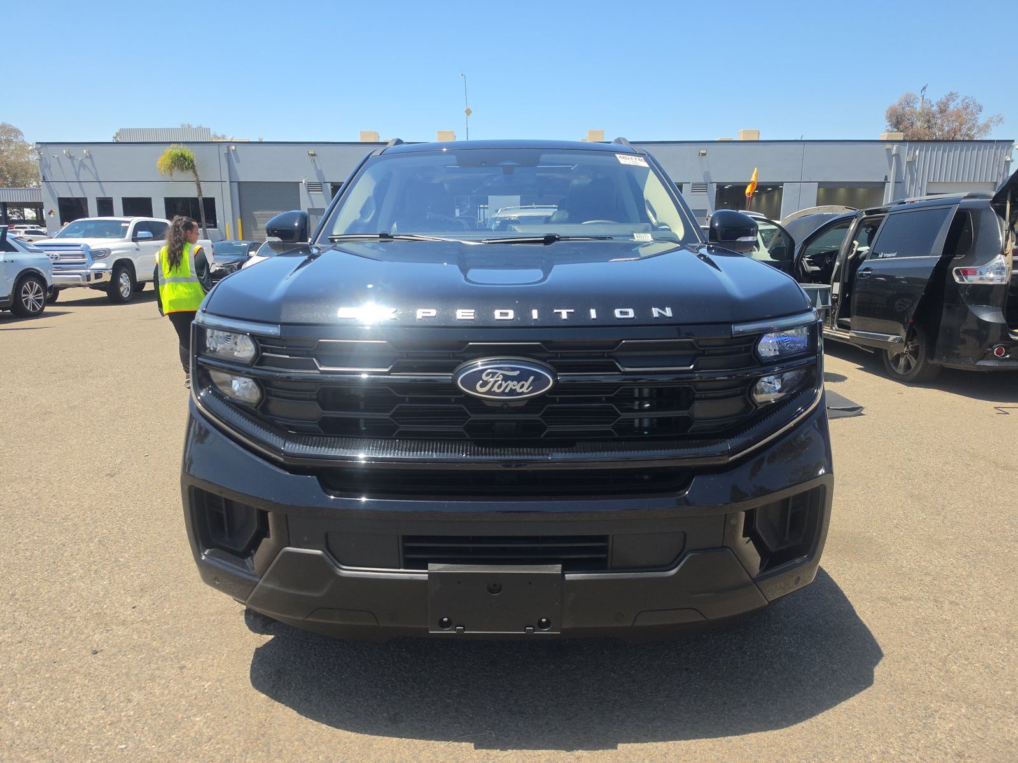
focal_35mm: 23
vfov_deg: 58.9
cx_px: 509
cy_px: 382
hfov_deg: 73.9
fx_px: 676
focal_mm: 6.5
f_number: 1.4
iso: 63
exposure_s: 1/3445
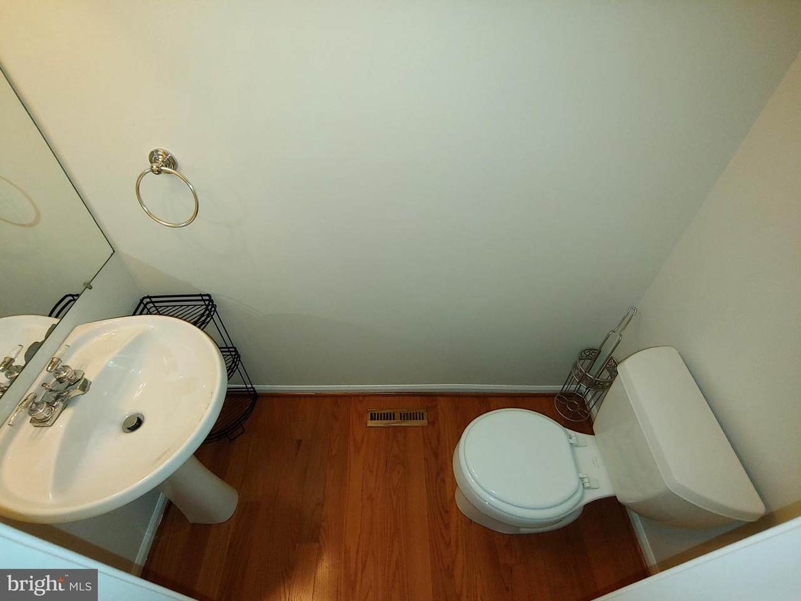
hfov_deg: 94.5
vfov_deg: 78.1
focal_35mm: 16
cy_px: 300
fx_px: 370
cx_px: 400
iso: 150
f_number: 1.9
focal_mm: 2.18
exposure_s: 1/30
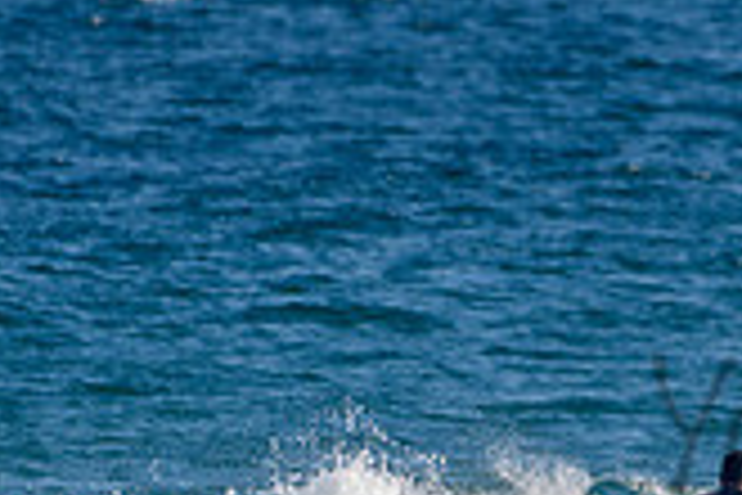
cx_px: 820
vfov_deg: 0.6
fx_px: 44393
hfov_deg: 1.0
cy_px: 582
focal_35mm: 2154
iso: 160
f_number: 5.6
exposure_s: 1/2000
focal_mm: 500
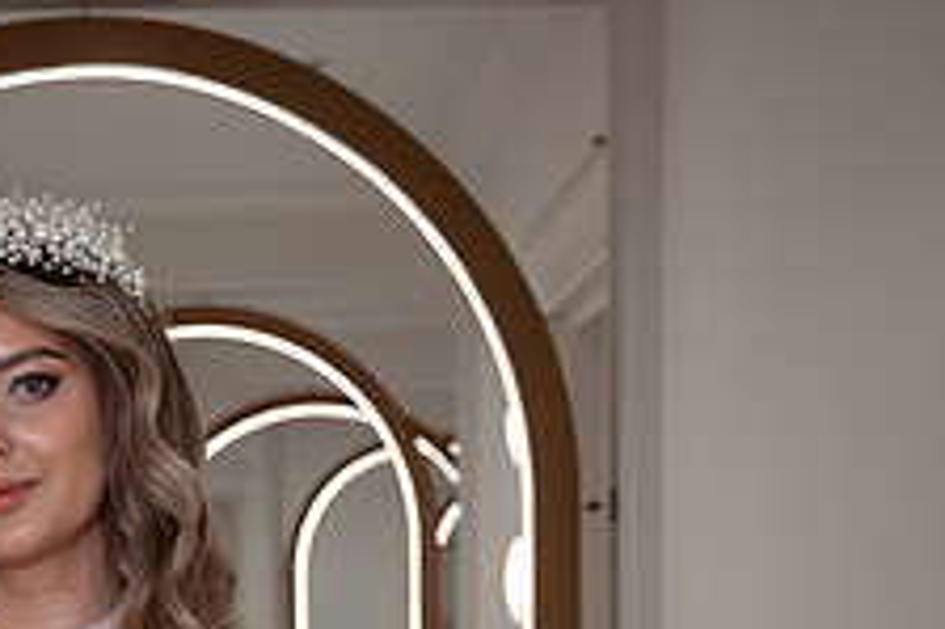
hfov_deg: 25.6
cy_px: 640
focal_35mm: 77
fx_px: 2020
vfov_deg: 17.3
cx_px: 128
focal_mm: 28
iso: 500
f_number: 2.8
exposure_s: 1/160
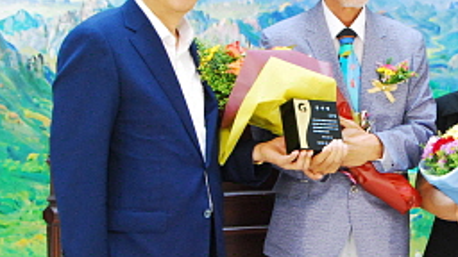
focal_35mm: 89
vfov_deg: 13.6
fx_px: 1081
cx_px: 365
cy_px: 95
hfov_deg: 23.6
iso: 1250
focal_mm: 29
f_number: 4.2
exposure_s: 1/13
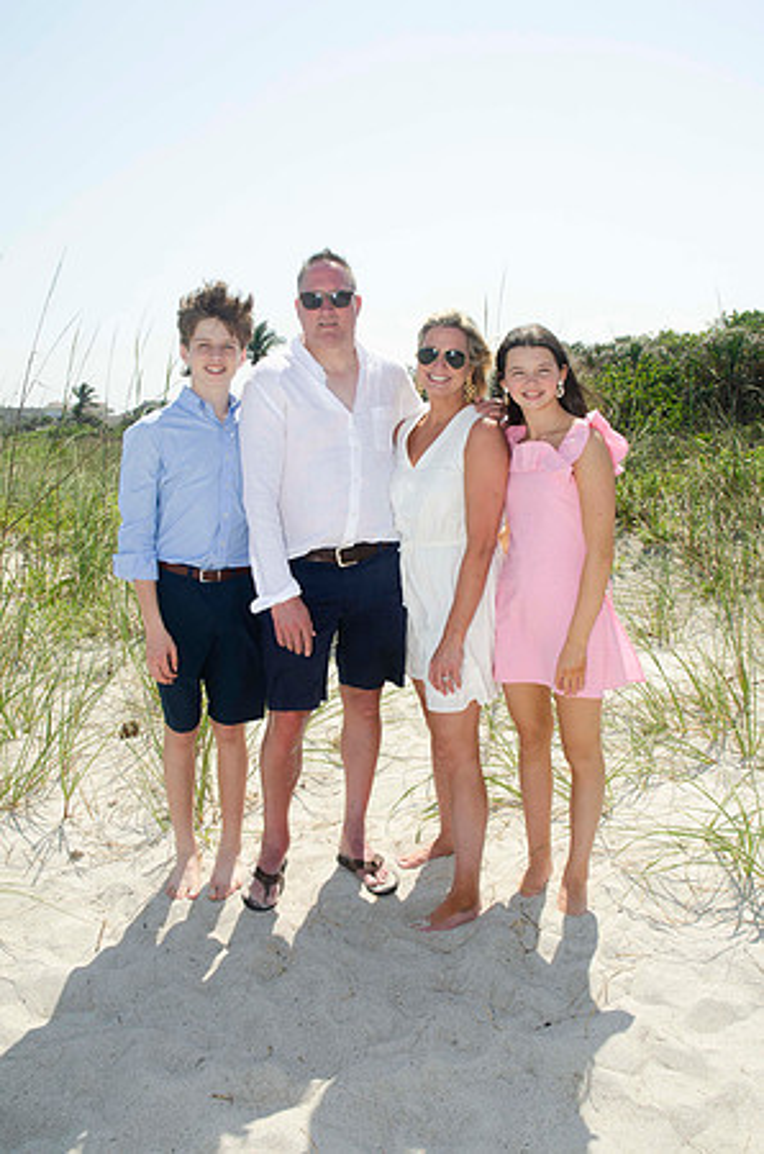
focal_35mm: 33
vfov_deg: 57.3
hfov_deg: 39.8
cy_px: 577
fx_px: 1055
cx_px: 382
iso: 100
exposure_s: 1/250
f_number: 9
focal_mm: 22
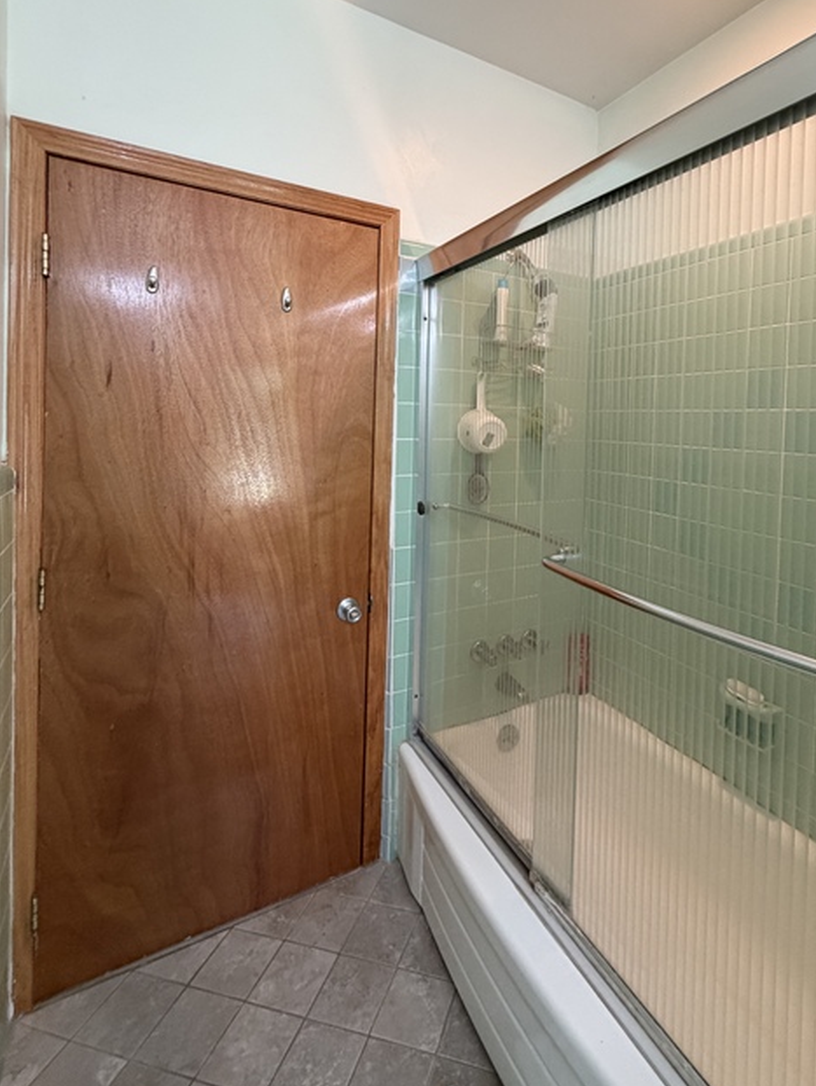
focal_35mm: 18
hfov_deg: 70.5
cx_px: 507
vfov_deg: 86.7
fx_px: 565
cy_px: 438
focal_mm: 2.22
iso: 320
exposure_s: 1/60
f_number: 2.2
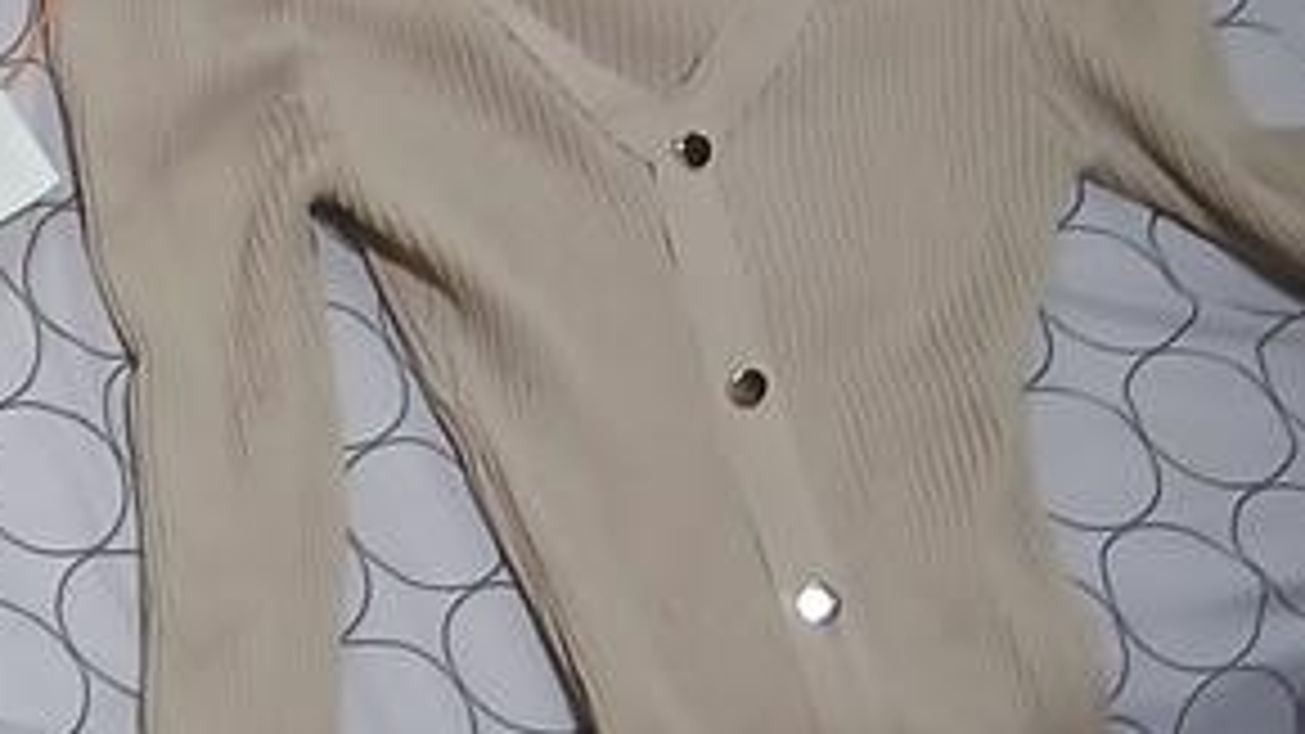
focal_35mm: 125
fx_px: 4325
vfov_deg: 9.7
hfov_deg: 14.3
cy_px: 491
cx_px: -1328
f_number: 1.8
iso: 250
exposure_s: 1/60
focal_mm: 3.98
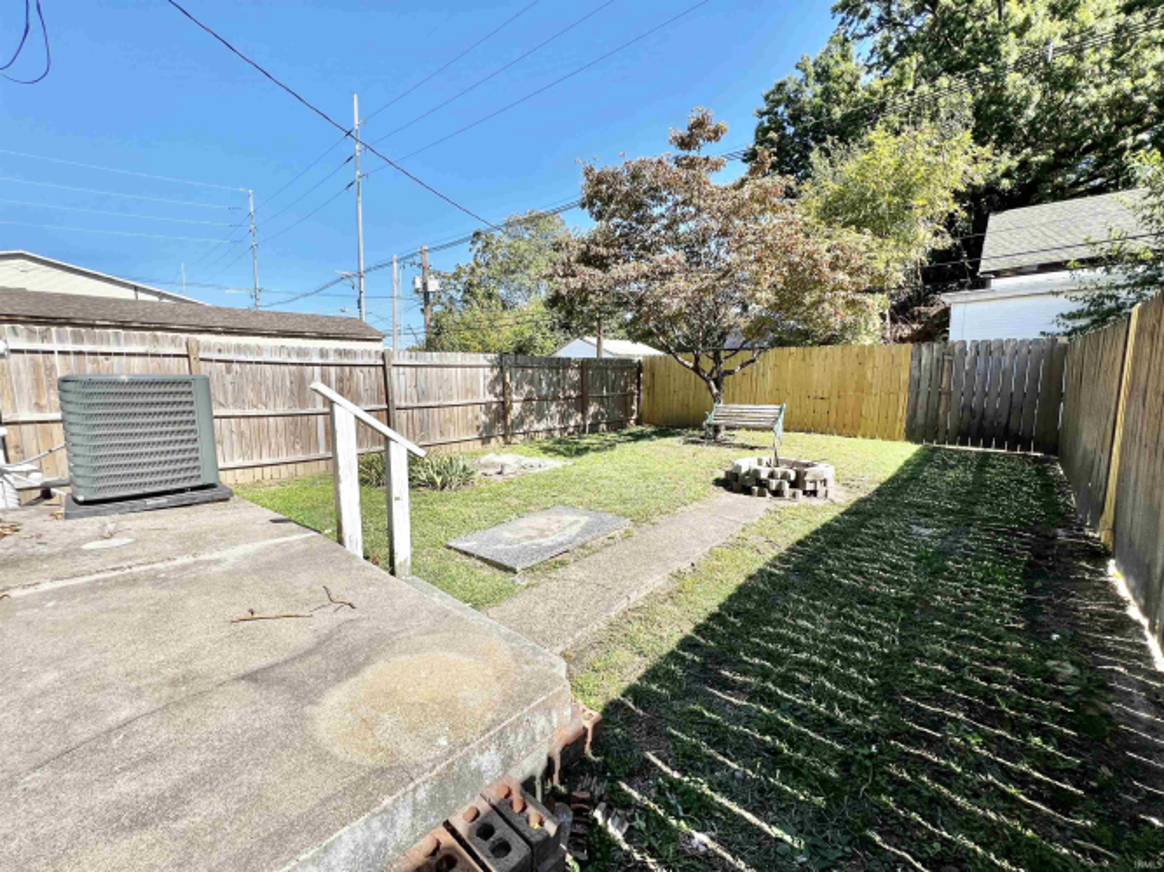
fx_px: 437
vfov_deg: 89.9
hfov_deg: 106.2
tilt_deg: -7.0
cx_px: 582
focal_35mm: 13
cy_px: 436
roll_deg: +0.2
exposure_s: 1/1309
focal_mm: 1.57
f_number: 1.8
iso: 32
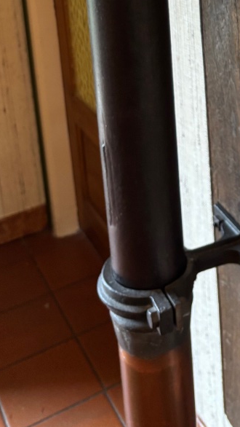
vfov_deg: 32.8
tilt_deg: -15.0
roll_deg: +0.8
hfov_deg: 19.6
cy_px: -8
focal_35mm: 58
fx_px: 656
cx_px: 283
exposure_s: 1/50
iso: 200
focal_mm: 5.96
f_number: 1.6
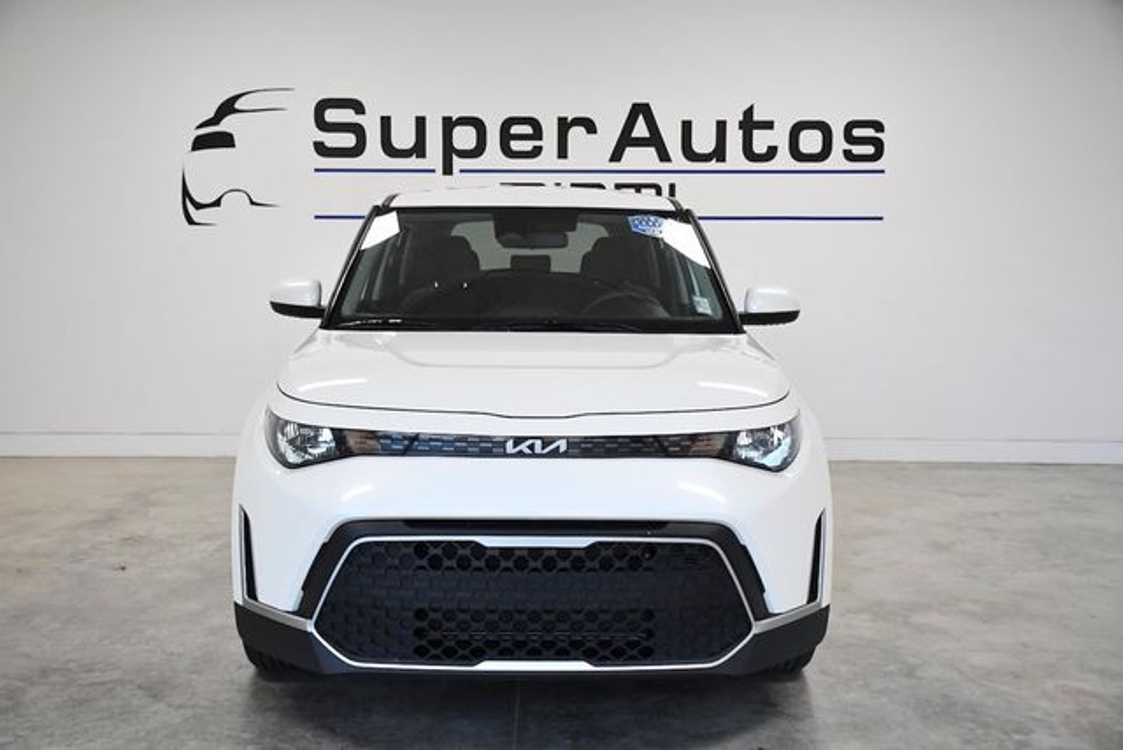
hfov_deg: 48.4
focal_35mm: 40
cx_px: 562
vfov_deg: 33.4
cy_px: 375
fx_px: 1248
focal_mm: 27
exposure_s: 1/1600
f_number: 4
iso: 2500
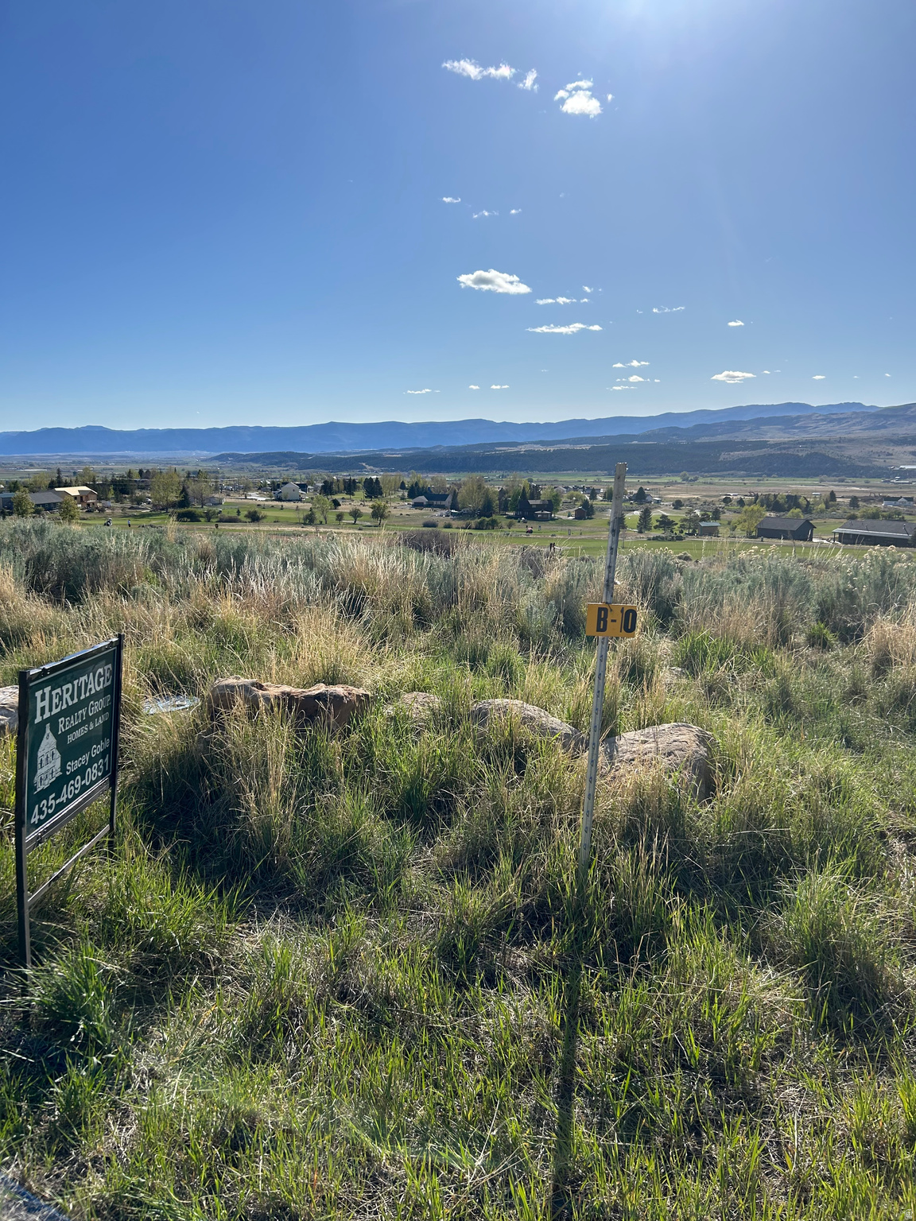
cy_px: 610
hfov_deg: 53.1
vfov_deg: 67.3
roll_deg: +0.1
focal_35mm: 26
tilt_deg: -9.9
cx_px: 458
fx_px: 917
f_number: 1.5
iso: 50
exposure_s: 1/6993
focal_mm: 5.7
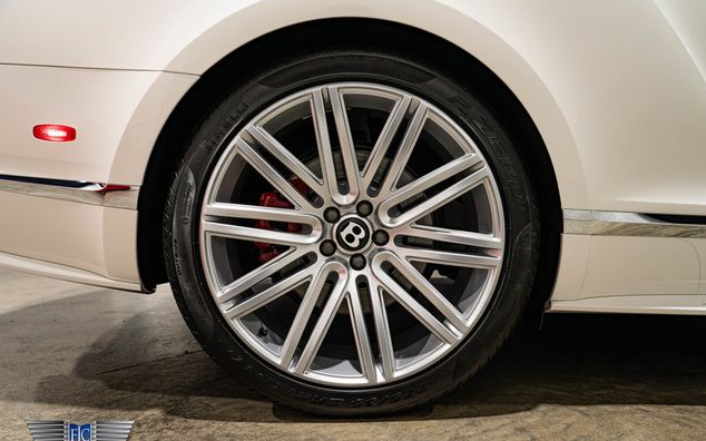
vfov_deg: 36.3
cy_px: 233
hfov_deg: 55.3
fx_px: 673
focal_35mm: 35
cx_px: 354
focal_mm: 34
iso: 1000
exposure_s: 1/60
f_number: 4
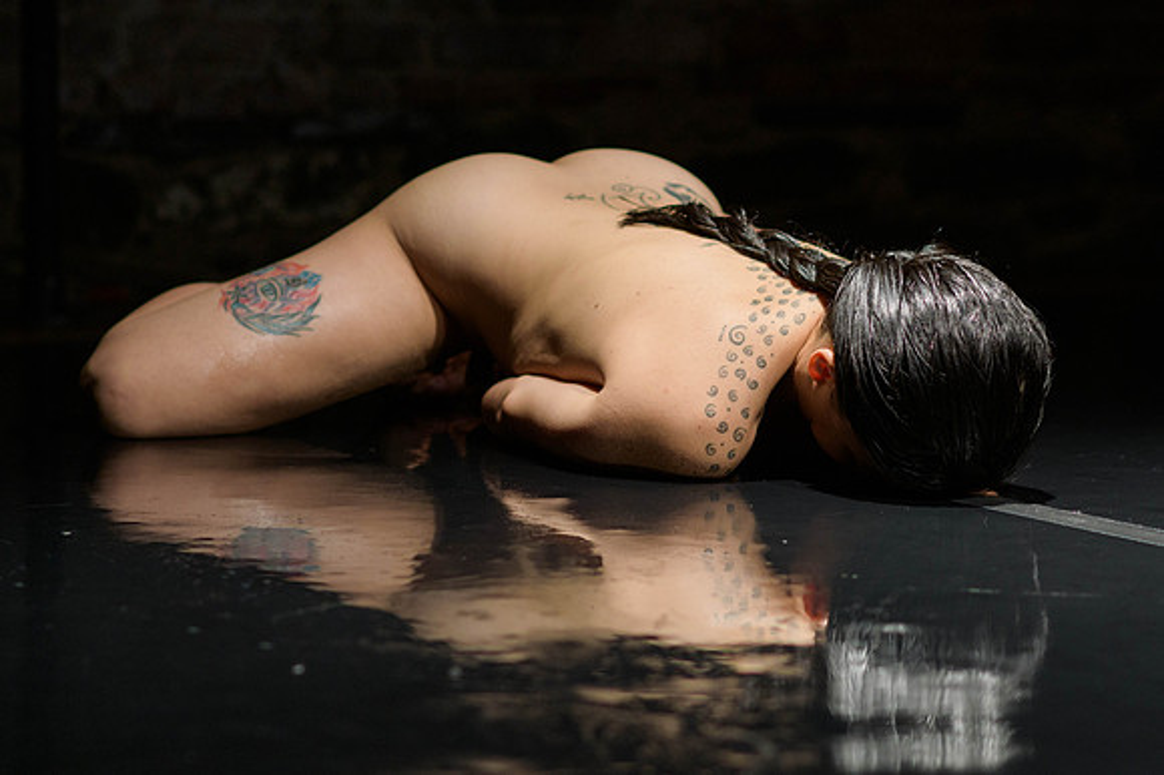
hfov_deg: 14.2
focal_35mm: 145
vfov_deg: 9.5
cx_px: 622
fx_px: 4683
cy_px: 342
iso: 320
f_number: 2.5
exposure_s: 1/200
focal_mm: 85
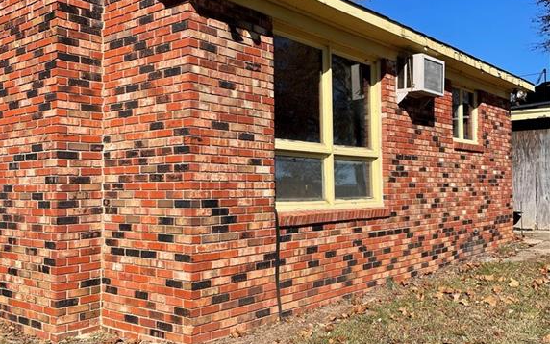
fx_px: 555
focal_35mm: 37
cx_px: 274
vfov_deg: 34.5
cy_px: 170
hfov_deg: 52.7
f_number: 1.6
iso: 32
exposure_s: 1/3509
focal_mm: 4.2
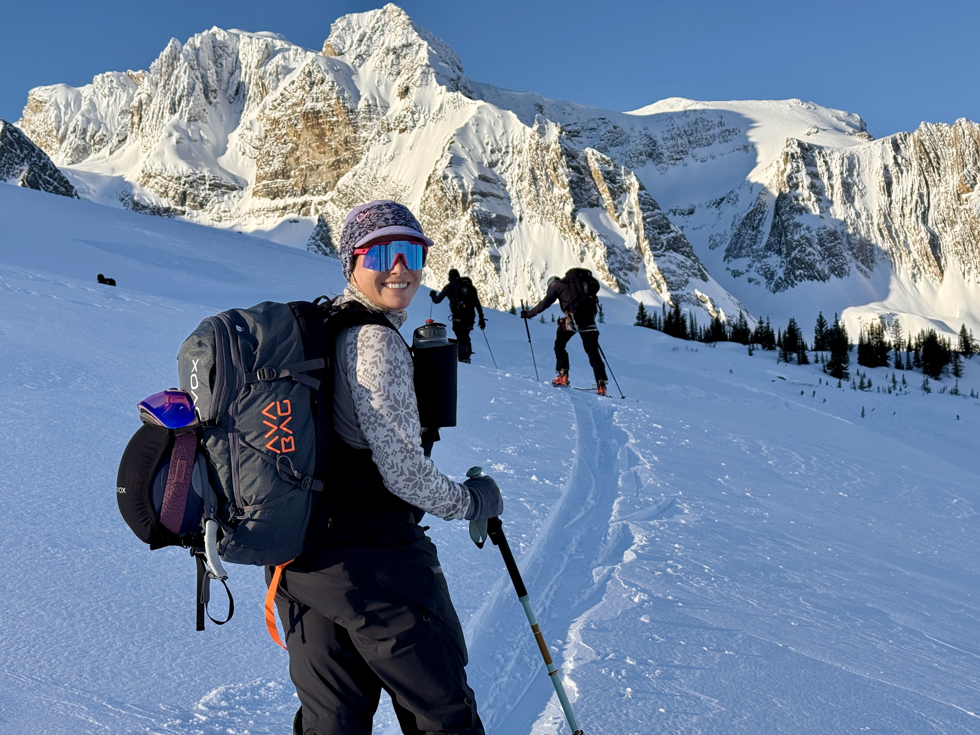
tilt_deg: +5.0
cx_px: 490
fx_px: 1359
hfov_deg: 39.7
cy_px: 368
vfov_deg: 30.3
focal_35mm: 48
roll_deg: +3.1
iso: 80
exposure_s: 1/5208
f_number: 1.78
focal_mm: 6.76
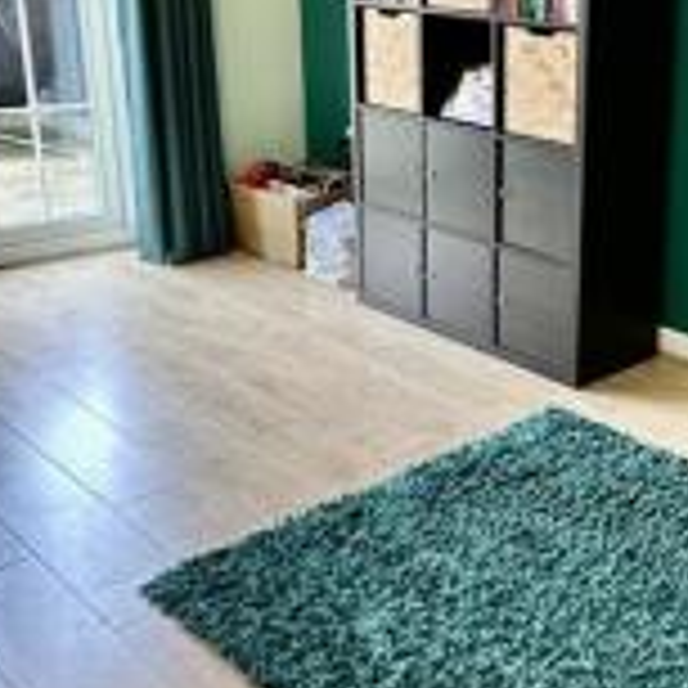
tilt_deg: -16.0
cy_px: 254
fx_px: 1057
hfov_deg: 33.4
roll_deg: -2.7
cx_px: 668
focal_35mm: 47
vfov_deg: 35.8
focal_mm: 2.22
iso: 400
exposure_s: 1/50
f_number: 2.2
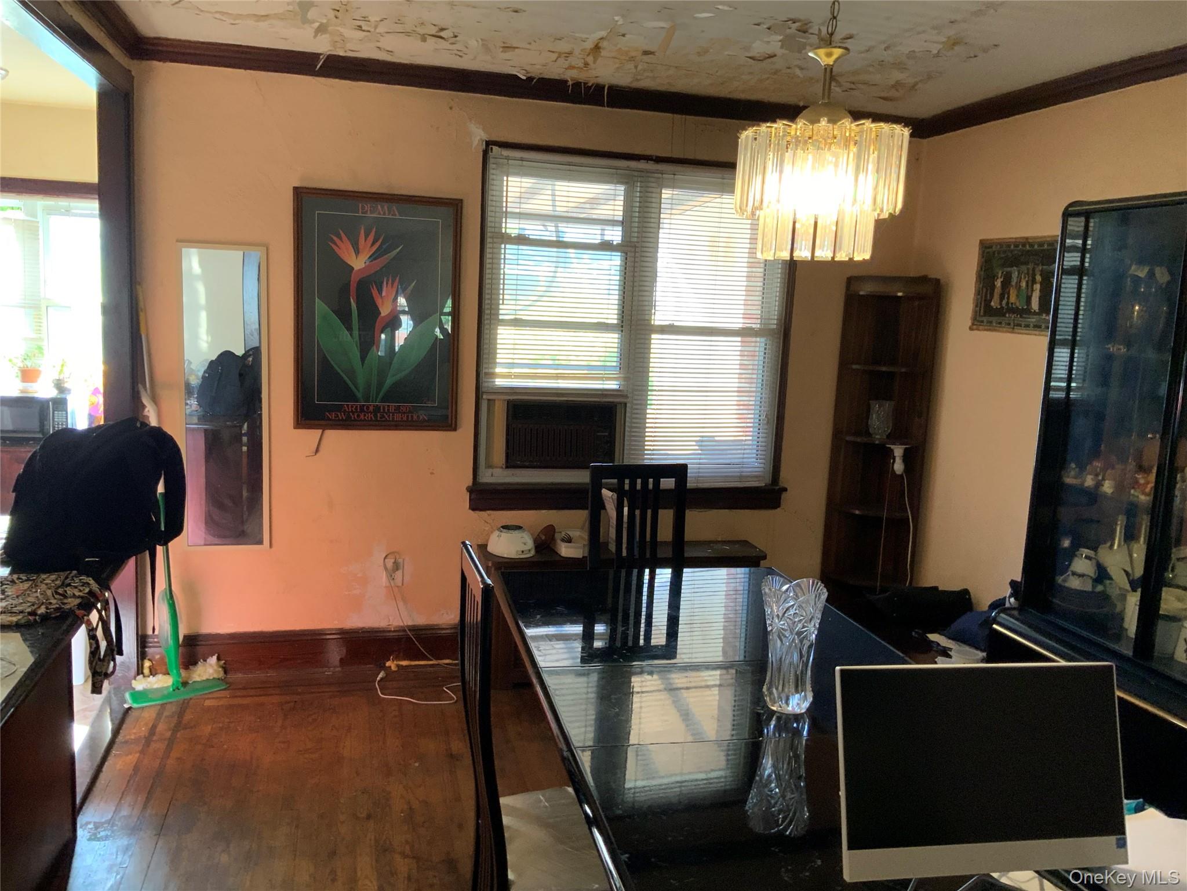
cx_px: 594
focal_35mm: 29
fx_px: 994
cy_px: 446
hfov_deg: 61.7
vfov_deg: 48.2
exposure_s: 1/60
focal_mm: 3
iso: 200
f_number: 1.8
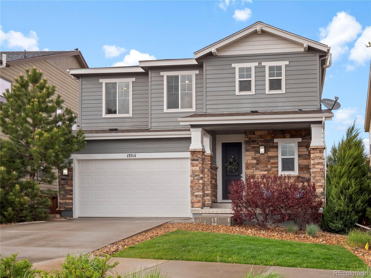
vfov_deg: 40.7
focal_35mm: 35
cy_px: 139
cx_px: 186
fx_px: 375
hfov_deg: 52.6
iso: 200
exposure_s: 1/50
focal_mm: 17
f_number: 8
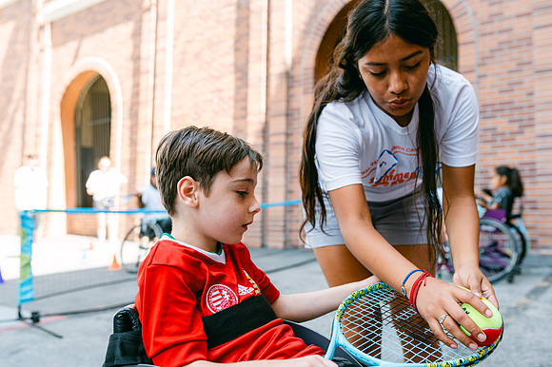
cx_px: 276
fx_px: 536
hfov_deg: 54.5
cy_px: 184
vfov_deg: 37.8
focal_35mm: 35
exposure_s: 1/125
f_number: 4
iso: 125
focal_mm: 35
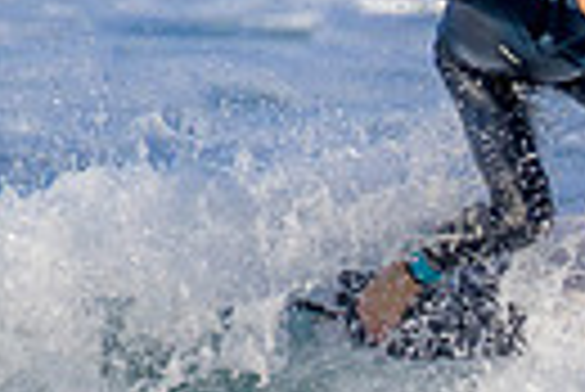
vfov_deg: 0.4
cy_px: 448
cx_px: 968
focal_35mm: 3569
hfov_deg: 0.6
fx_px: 58060
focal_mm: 800
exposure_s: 1/2000
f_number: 11
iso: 1400
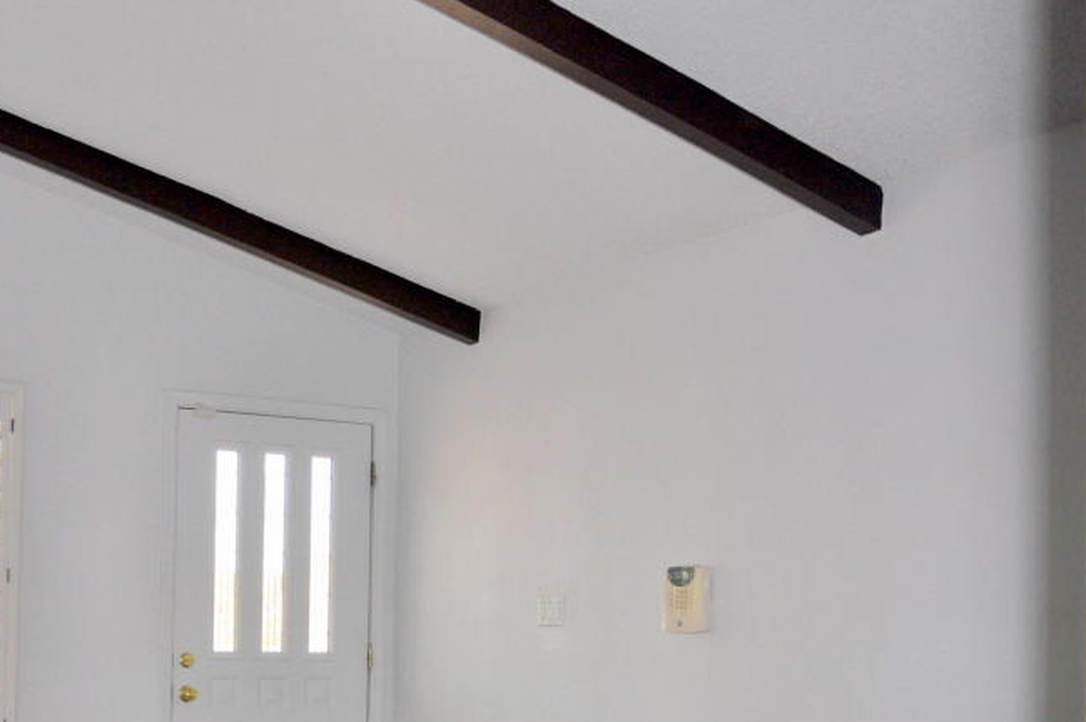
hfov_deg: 39.9
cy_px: 587
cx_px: 259
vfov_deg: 27.4
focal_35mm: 48
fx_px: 1447
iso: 400
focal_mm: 18
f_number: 3.5
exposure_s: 1/160
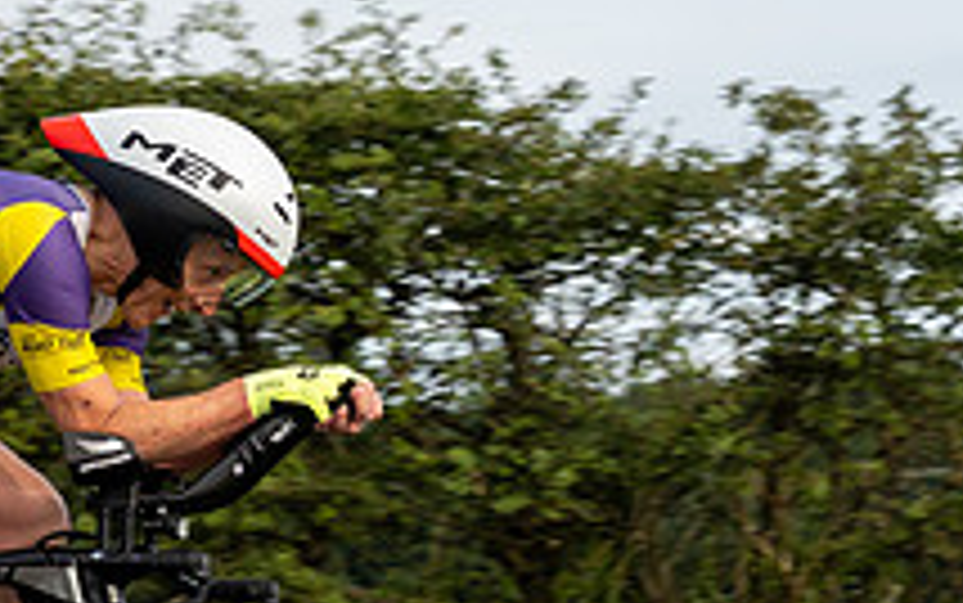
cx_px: 312
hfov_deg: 10.8
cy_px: 330
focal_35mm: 194
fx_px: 5094
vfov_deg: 6.8
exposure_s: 1/640
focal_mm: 49
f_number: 5.6
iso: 200
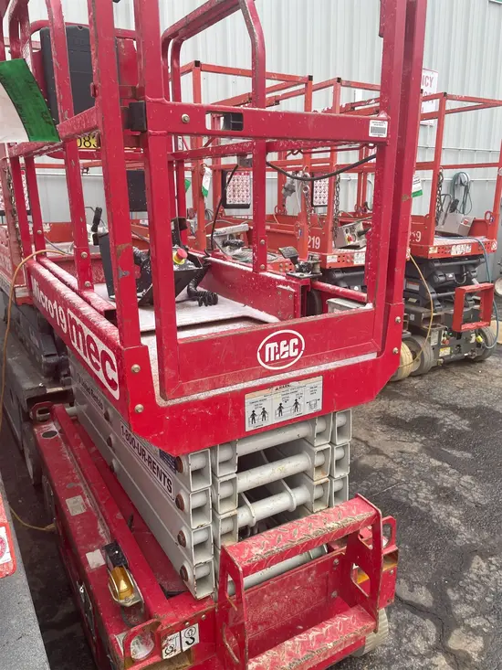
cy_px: 335
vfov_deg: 67.3
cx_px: 251
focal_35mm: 26
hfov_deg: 53.1
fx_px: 503
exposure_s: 1/188
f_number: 1.6
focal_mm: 4.2
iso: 40
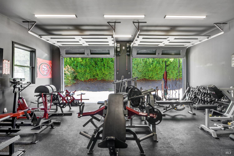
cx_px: 117
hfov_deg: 81.2
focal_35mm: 21
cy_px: 78
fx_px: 136
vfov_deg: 59.5
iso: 100
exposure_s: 1/50
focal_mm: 14
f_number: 3.5
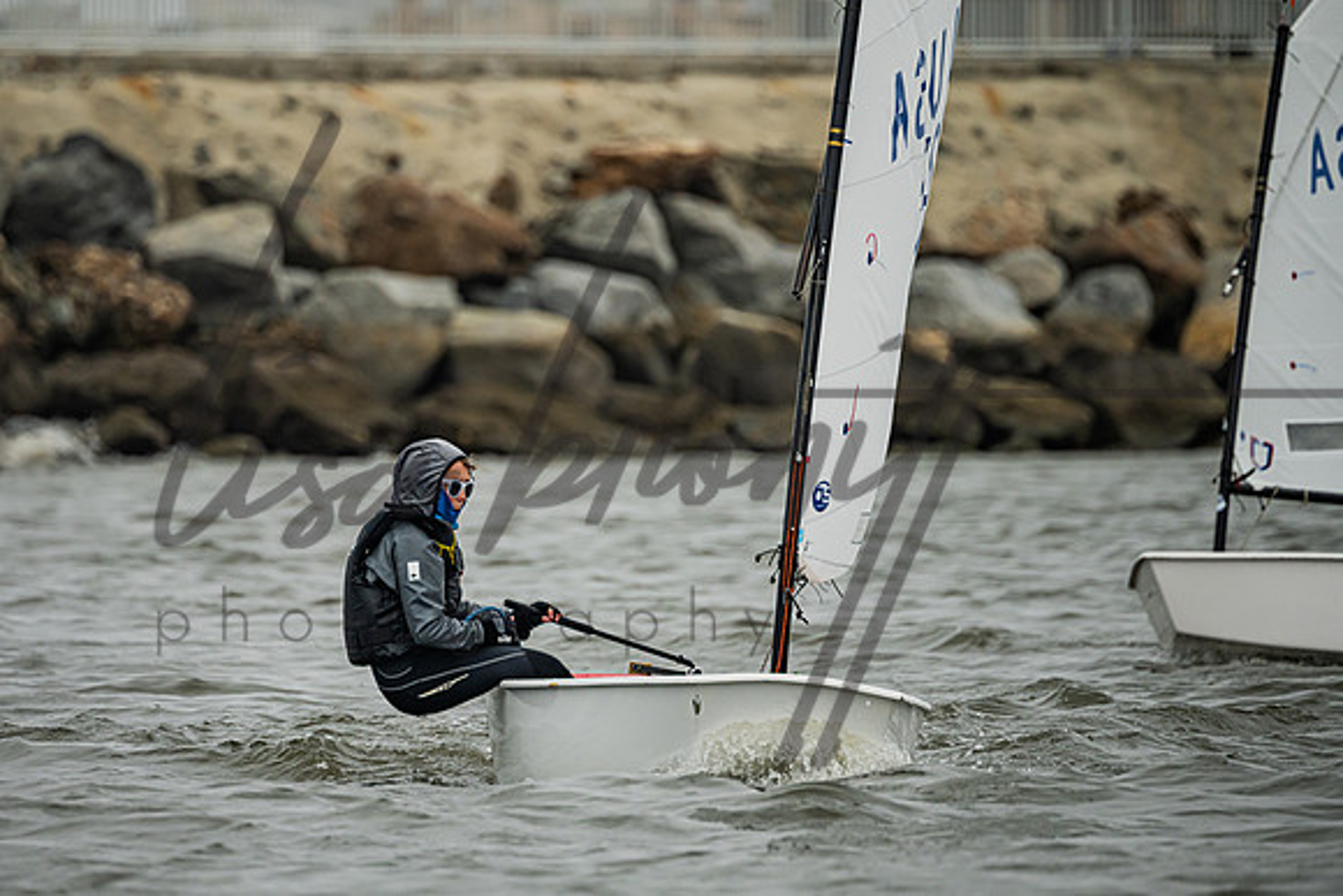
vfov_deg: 2.8
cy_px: 435
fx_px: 18377
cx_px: 520
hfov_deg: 4.2
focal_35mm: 493
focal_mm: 400
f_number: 5.6
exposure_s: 1/3200
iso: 320
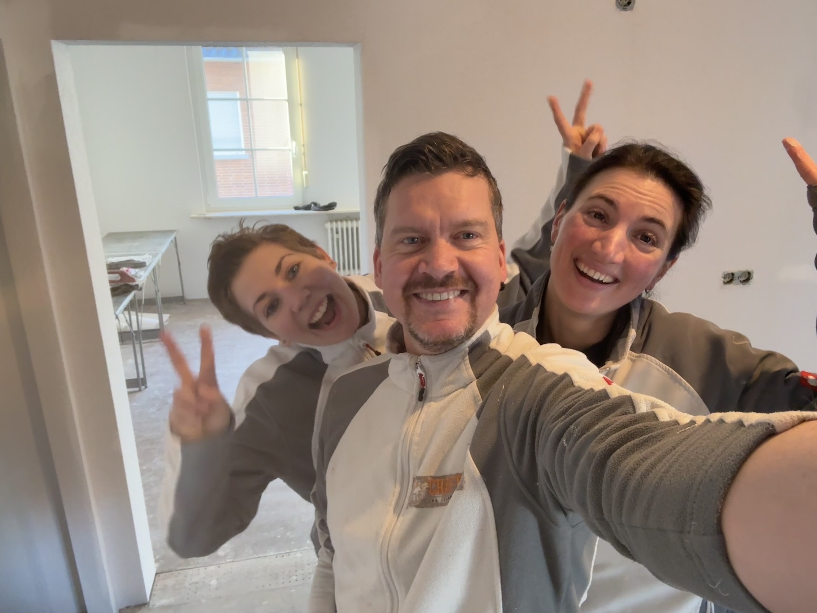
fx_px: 543
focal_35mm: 23
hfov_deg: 73.9
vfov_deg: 58.9
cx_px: 408
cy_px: 306
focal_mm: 2.69
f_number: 1.9
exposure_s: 1/44
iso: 320
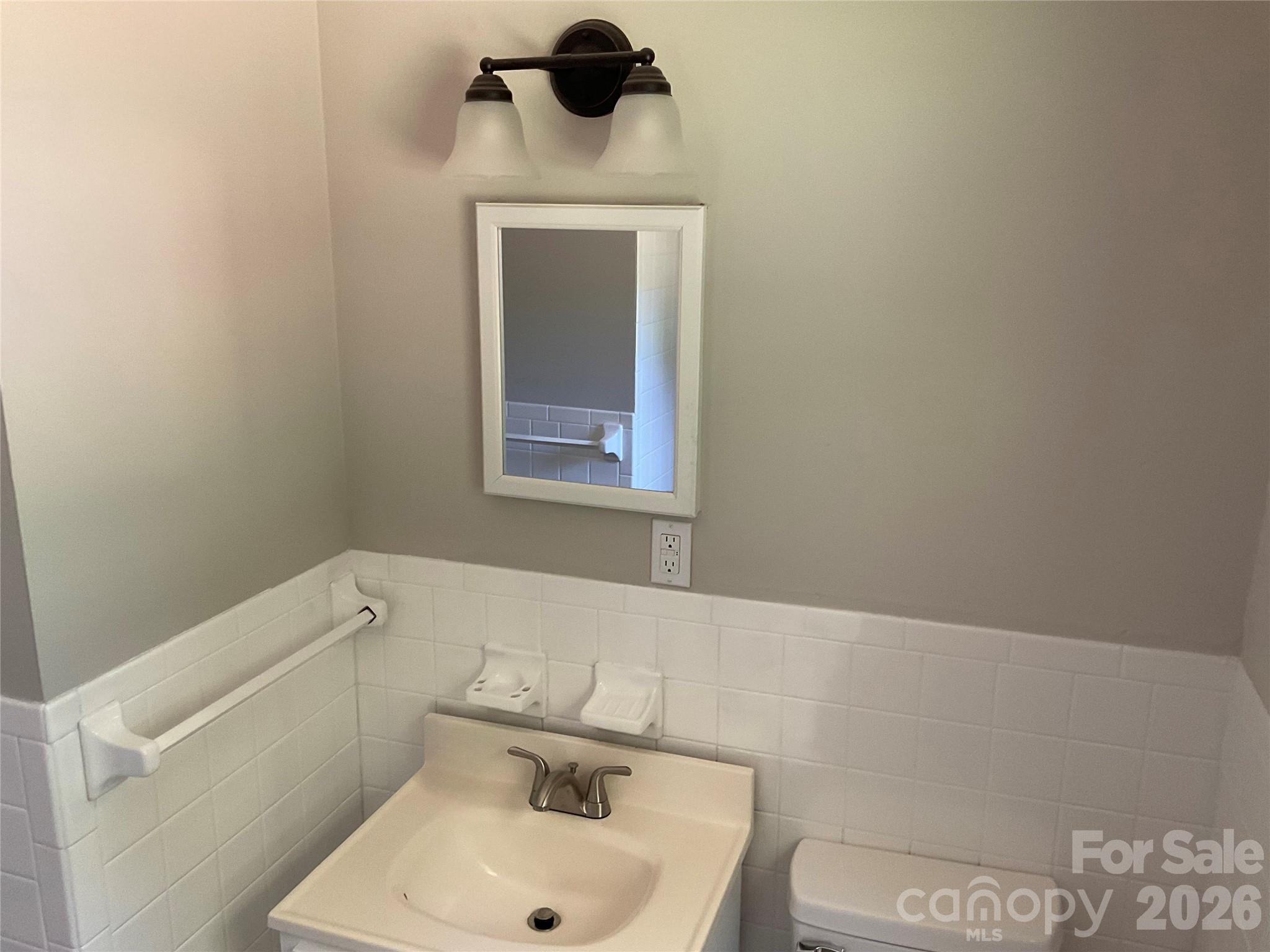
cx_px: 635
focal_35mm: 29
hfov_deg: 61.7
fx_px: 1064
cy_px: 476
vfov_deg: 48.2
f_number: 1.8
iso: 125
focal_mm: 3
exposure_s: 1/60
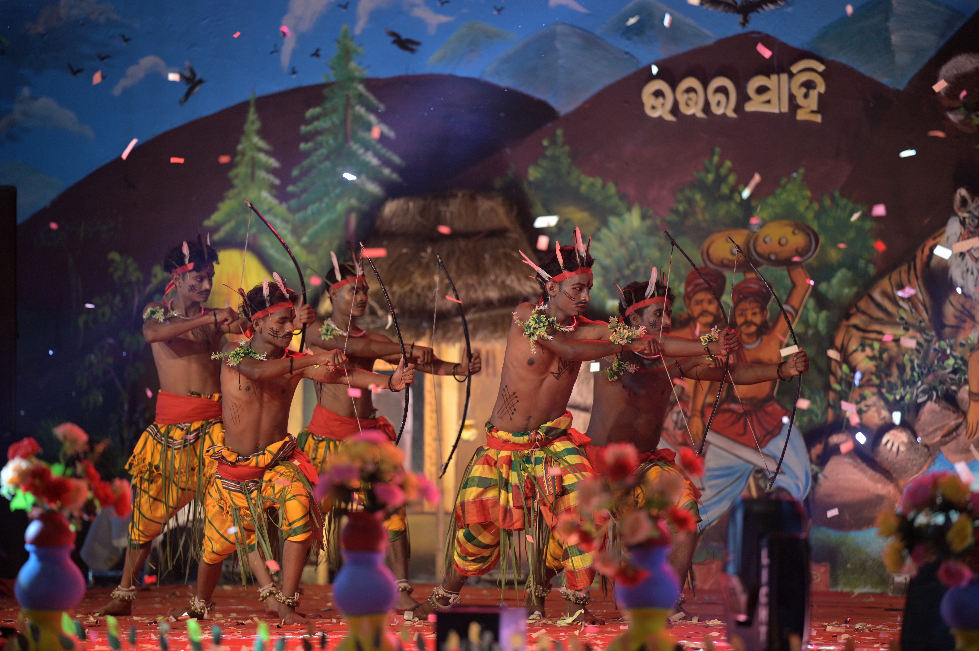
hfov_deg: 10.3
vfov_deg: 6.9
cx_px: 490
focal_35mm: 200
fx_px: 5435
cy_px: 326
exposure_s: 1/200
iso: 400
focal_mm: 200
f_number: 2.8
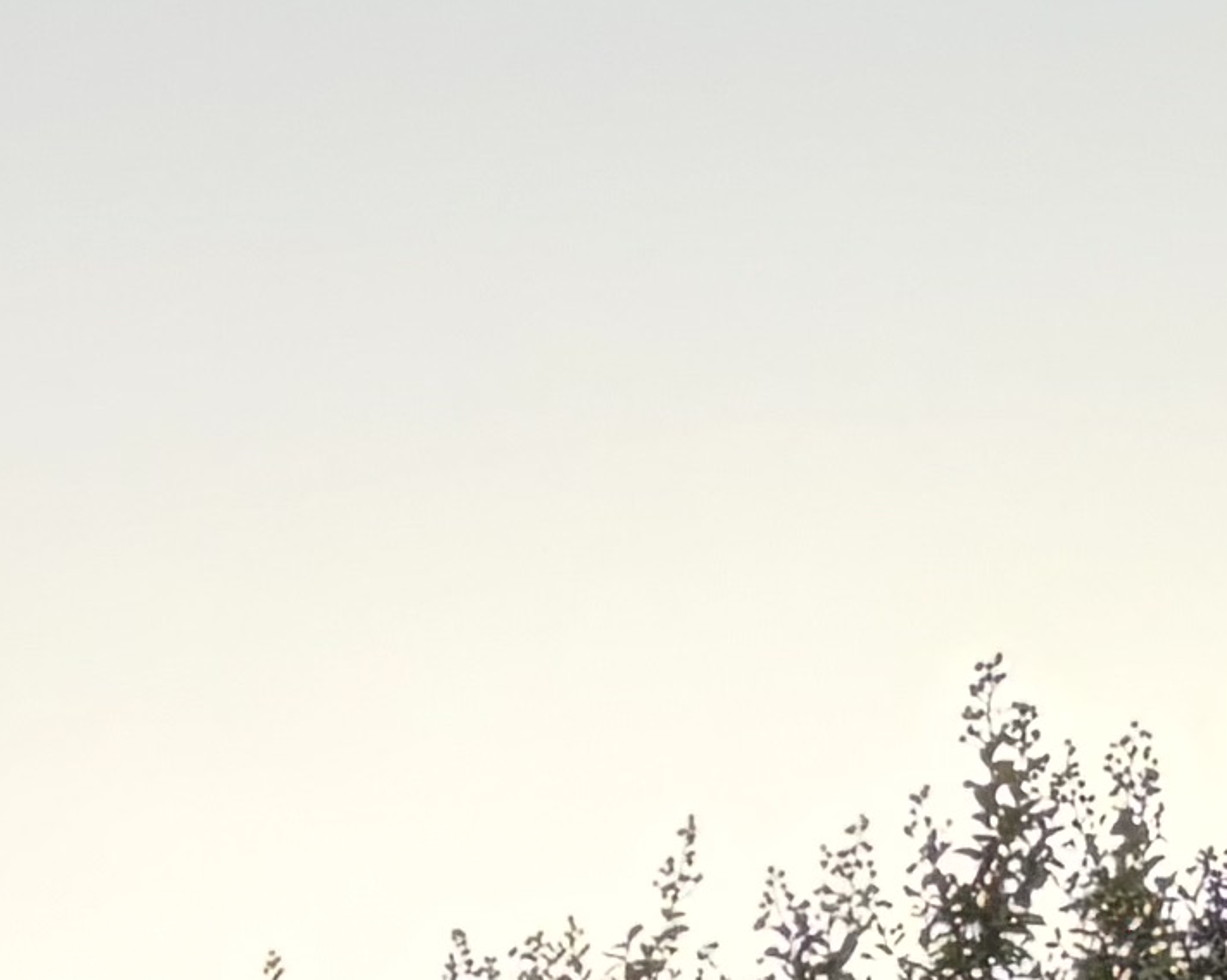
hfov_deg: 8.8
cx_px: -1494
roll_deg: +4.4
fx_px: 7404
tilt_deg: -2.6
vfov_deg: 6.6
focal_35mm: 204
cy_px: 3414
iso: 40
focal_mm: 5.96
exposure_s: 1/121
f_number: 1.6
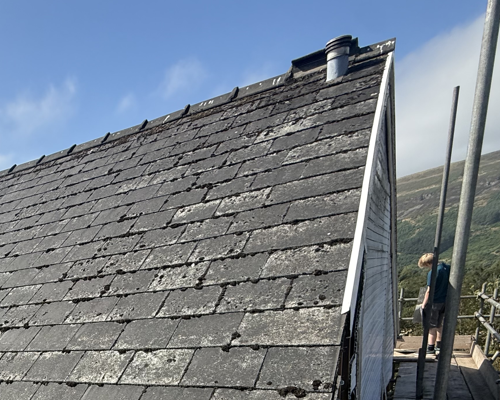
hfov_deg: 49.2
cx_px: 44
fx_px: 473
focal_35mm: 32
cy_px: 415
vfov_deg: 39.4
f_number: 2.2
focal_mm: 2.22
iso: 50
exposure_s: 1/1656
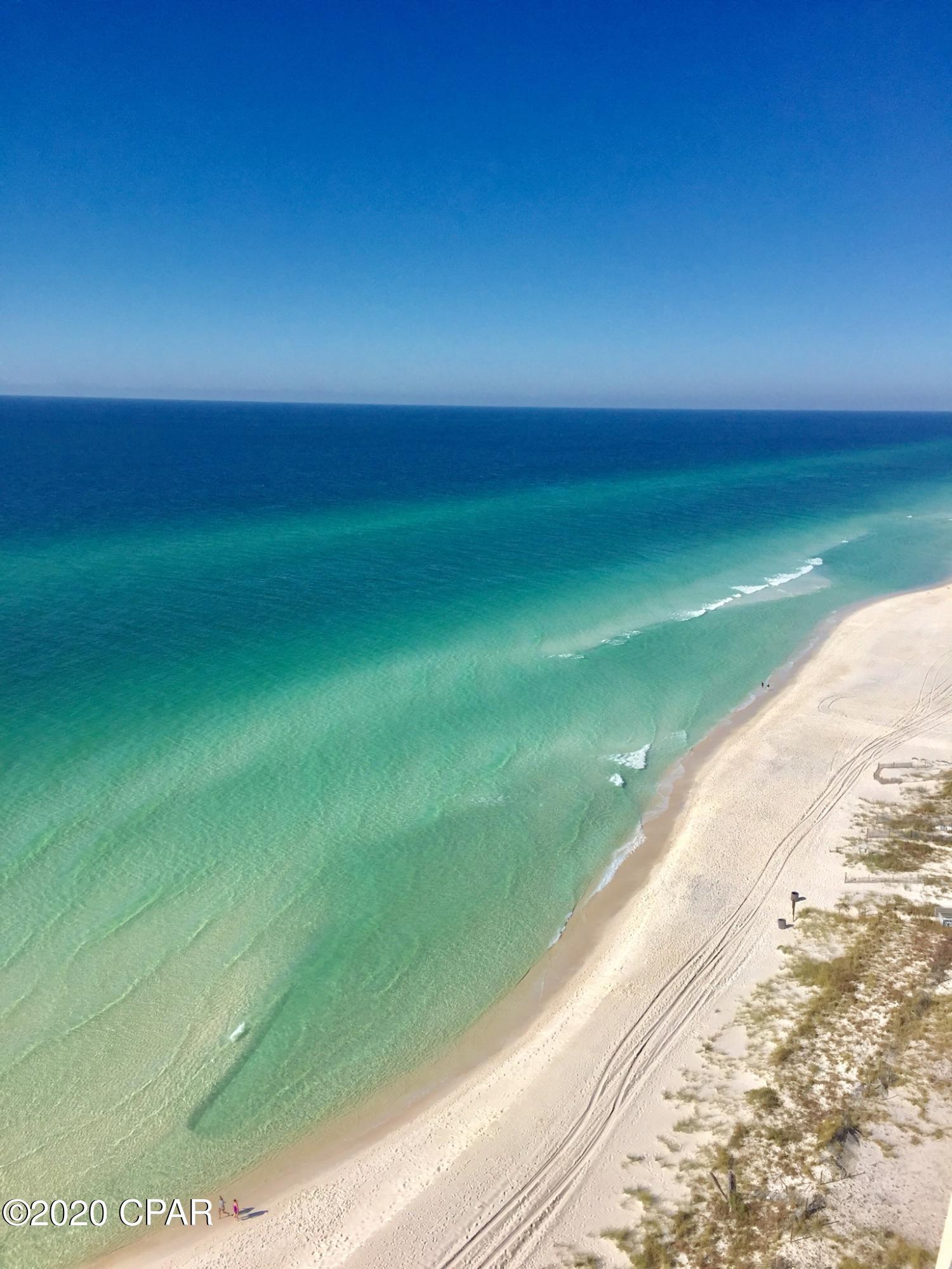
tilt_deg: -12.1
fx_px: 1063
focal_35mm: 29
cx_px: 476
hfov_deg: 48.2
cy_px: 634
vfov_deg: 61.7
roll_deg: -1.7
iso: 32
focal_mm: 4.15
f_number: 2.2
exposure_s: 1/3968
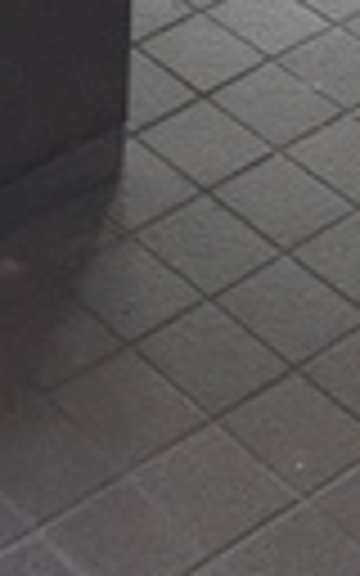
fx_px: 2260
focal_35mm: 144
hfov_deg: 8.7
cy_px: -756
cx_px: -292
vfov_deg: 12.0
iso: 50
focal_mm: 4.15
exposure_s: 1/120
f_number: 2.2
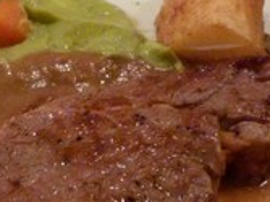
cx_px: 60
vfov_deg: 12.3
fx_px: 935
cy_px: 94
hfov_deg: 16.3
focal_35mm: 120
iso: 400
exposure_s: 1/10
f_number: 2.8
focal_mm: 4.5
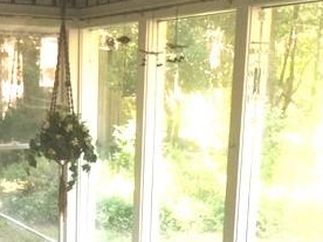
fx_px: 672
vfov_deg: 19.9
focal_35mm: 72
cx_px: 91
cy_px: 230
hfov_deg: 26.8
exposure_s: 1/30
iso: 50
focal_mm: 3.3
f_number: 2.4
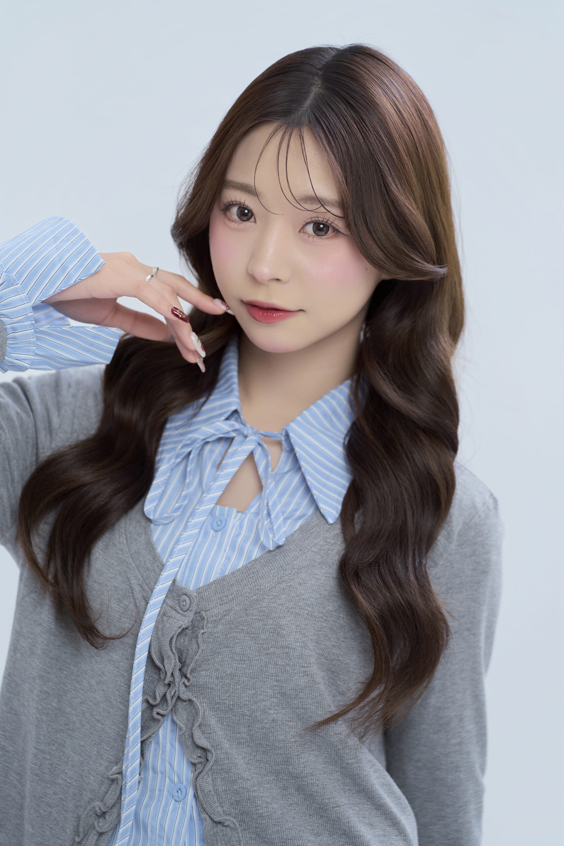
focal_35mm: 119
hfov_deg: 11.5
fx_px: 2796
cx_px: 282
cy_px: 423
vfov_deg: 17.2
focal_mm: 119
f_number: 2.8
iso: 125
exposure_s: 1/125
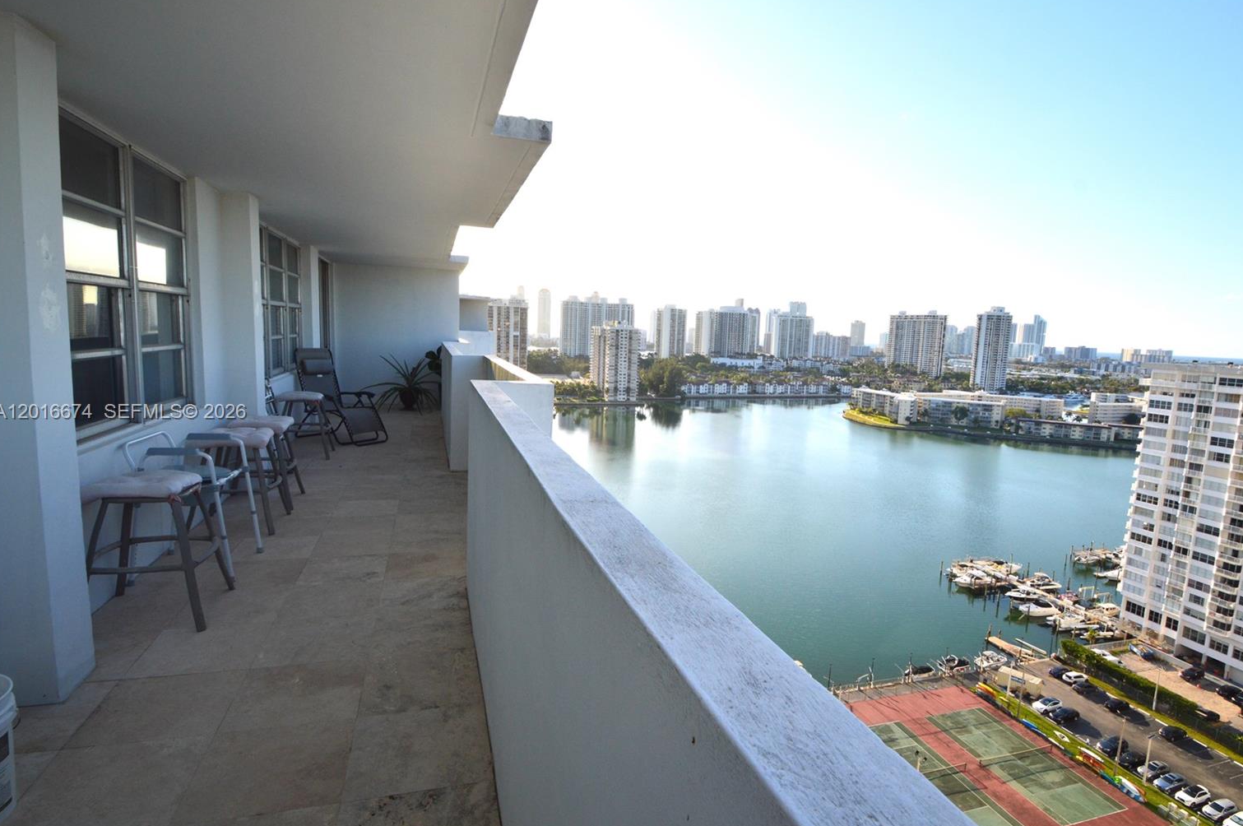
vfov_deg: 66.5
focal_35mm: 18
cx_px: 648
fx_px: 630
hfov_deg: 89.2
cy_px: 413
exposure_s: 1/320
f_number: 11
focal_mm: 11.5
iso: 400
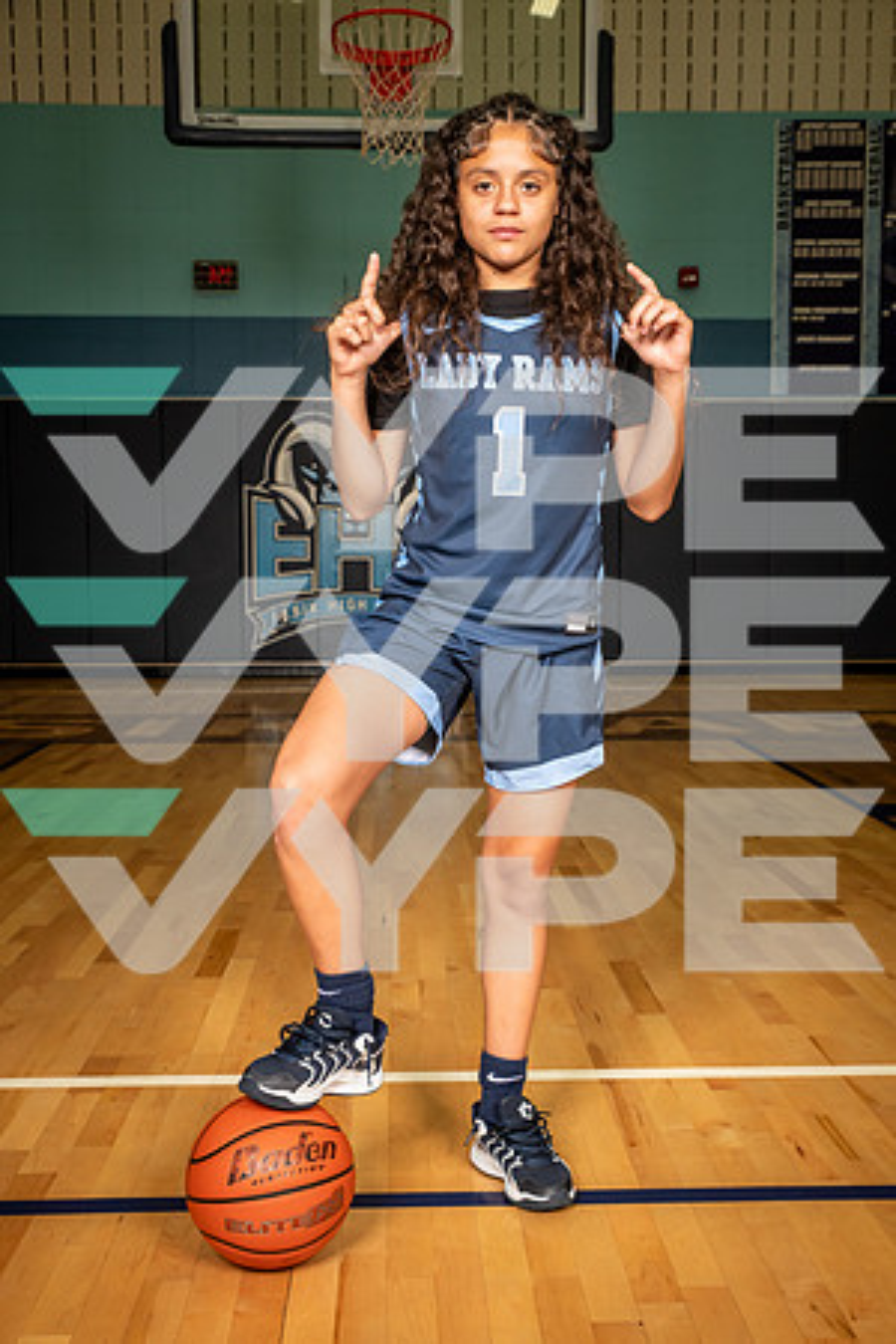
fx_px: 1493
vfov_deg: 48.5
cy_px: 672
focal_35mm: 40
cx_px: 448
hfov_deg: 33.4
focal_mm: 40
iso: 640
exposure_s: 1/320
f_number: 6.3
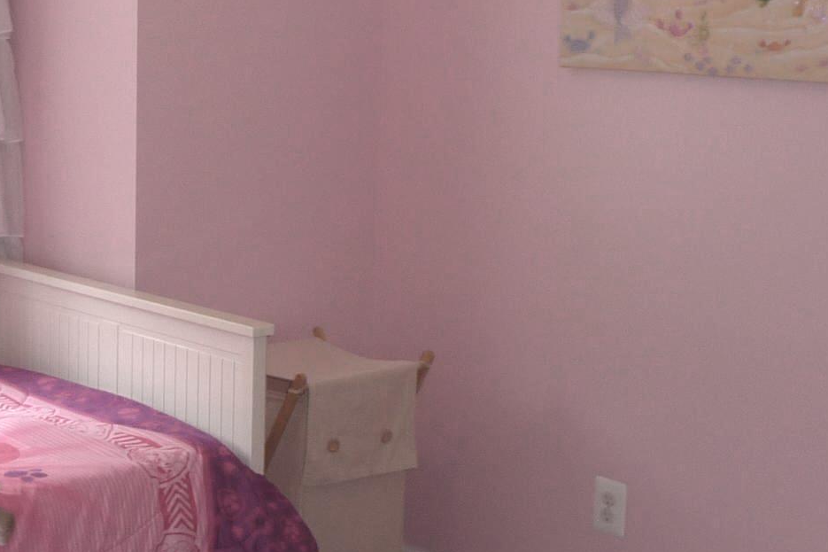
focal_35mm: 73
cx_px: 146
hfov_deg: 27.1
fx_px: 1679
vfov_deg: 18.6
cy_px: 188
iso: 100
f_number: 3.3
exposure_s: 1/30
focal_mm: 4.7
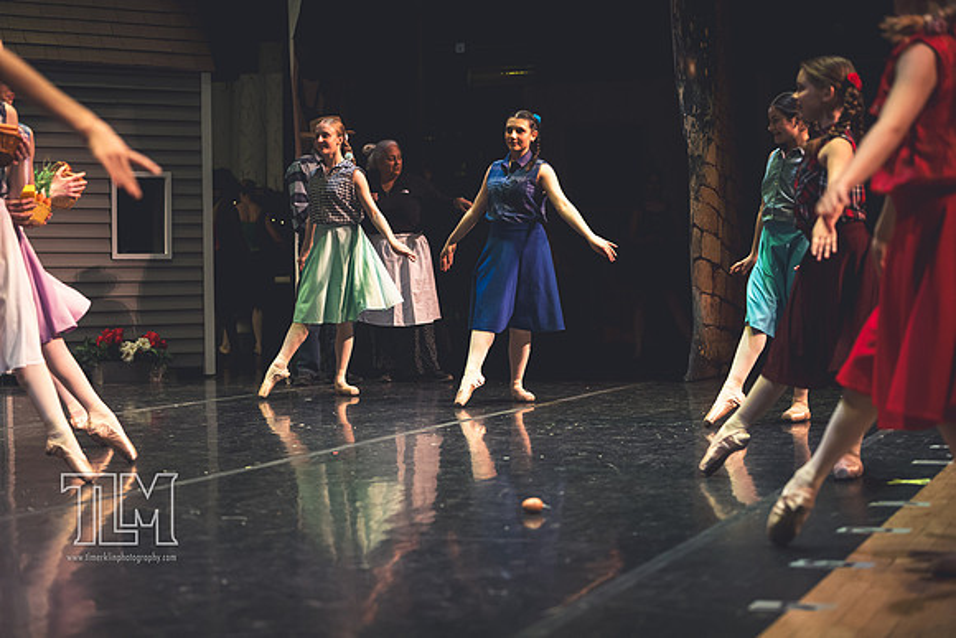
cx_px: 478
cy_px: 319
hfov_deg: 28.8
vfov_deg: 19.5
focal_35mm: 70
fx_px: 1859
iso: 2500
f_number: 2.8
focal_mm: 70
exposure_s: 1/250
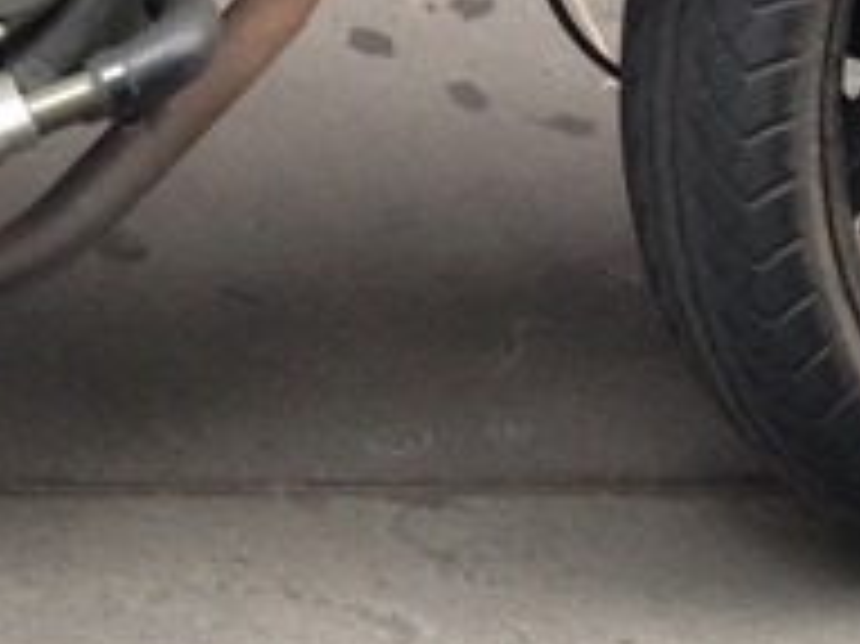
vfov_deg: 10.2
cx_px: -437
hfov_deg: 13.5
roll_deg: +1.5
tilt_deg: -27.5
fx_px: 3426
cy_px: -464
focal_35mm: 138
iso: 80
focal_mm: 4.12
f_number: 2.4
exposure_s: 1/120
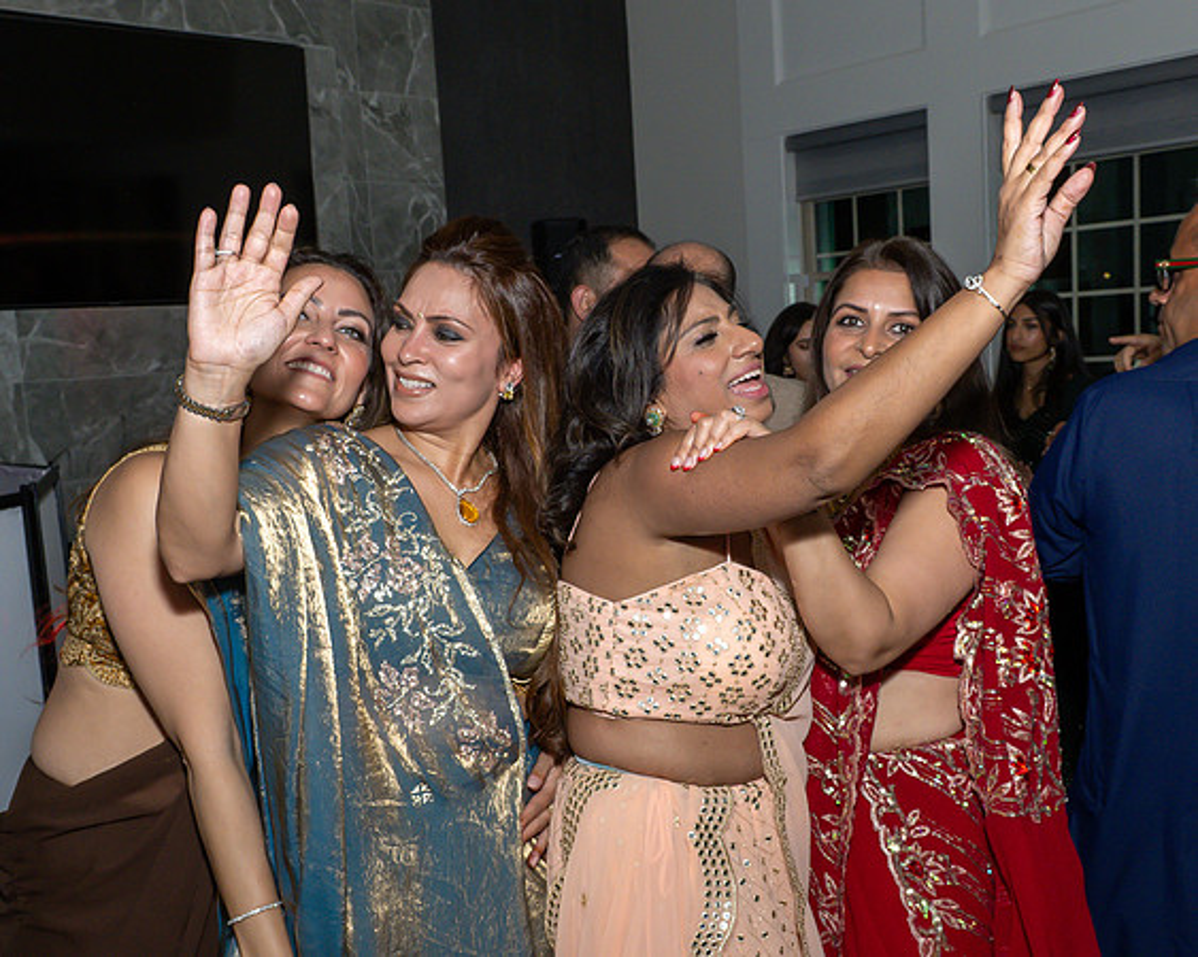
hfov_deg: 51.1
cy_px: 503
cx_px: 633
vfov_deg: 41.9
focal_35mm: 35
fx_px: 1251
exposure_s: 1/250
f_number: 7.1
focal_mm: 17
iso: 800
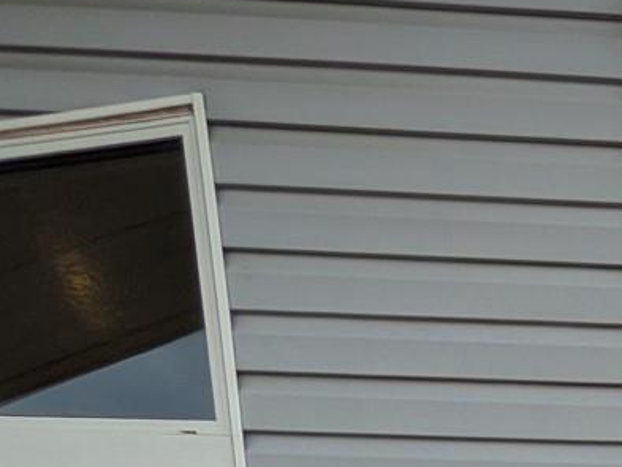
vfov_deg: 17.9
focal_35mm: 57
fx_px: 1025
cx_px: 1239
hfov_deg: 19.4
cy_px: 931
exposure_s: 1/883
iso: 50
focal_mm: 1.83
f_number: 2.2
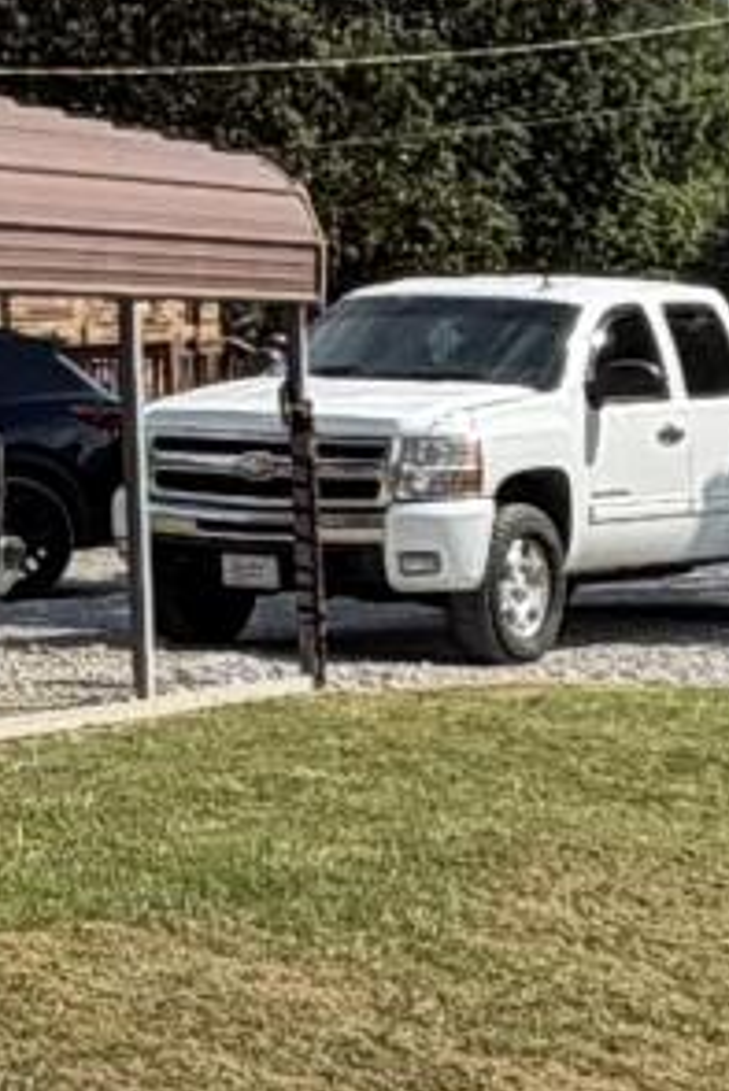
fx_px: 4490
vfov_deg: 13.9
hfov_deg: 9.3
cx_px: 300
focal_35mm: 148
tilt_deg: -3.4
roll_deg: +1.7
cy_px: 614
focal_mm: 2.22
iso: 20
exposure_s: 1/901
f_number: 2.2
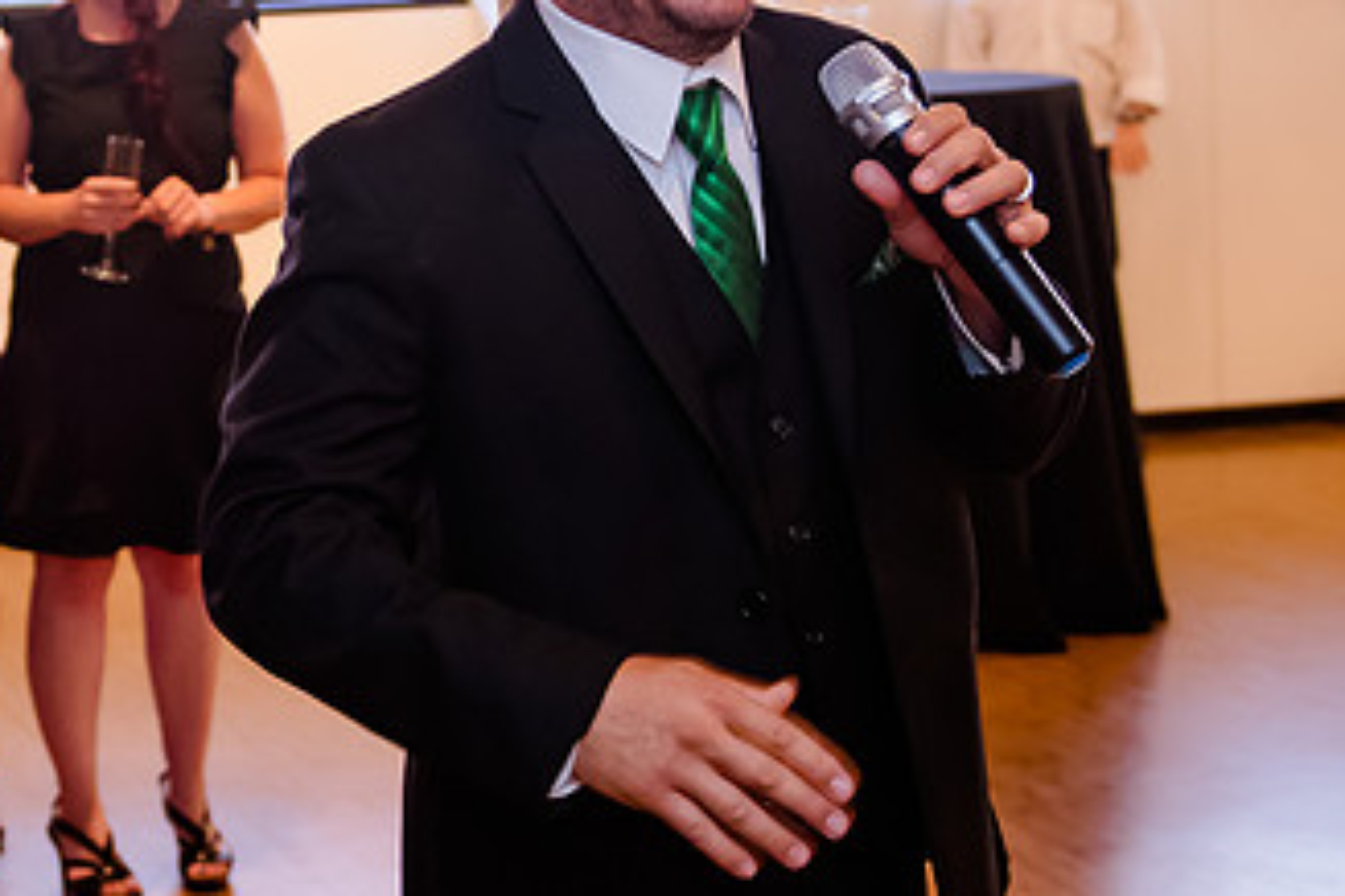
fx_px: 3474
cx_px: 46
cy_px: 93
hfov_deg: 21.3
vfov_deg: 14.6
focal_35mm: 93
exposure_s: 1/160
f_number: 2.8
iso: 3200
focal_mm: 32
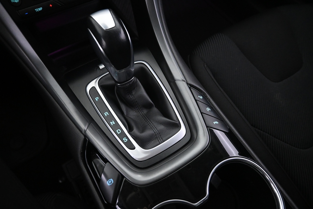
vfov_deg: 53.1
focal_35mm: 24
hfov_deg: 73.7
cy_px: 104
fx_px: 209
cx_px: 156
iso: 4000
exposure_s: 1/50
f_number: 3.5
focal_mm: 16
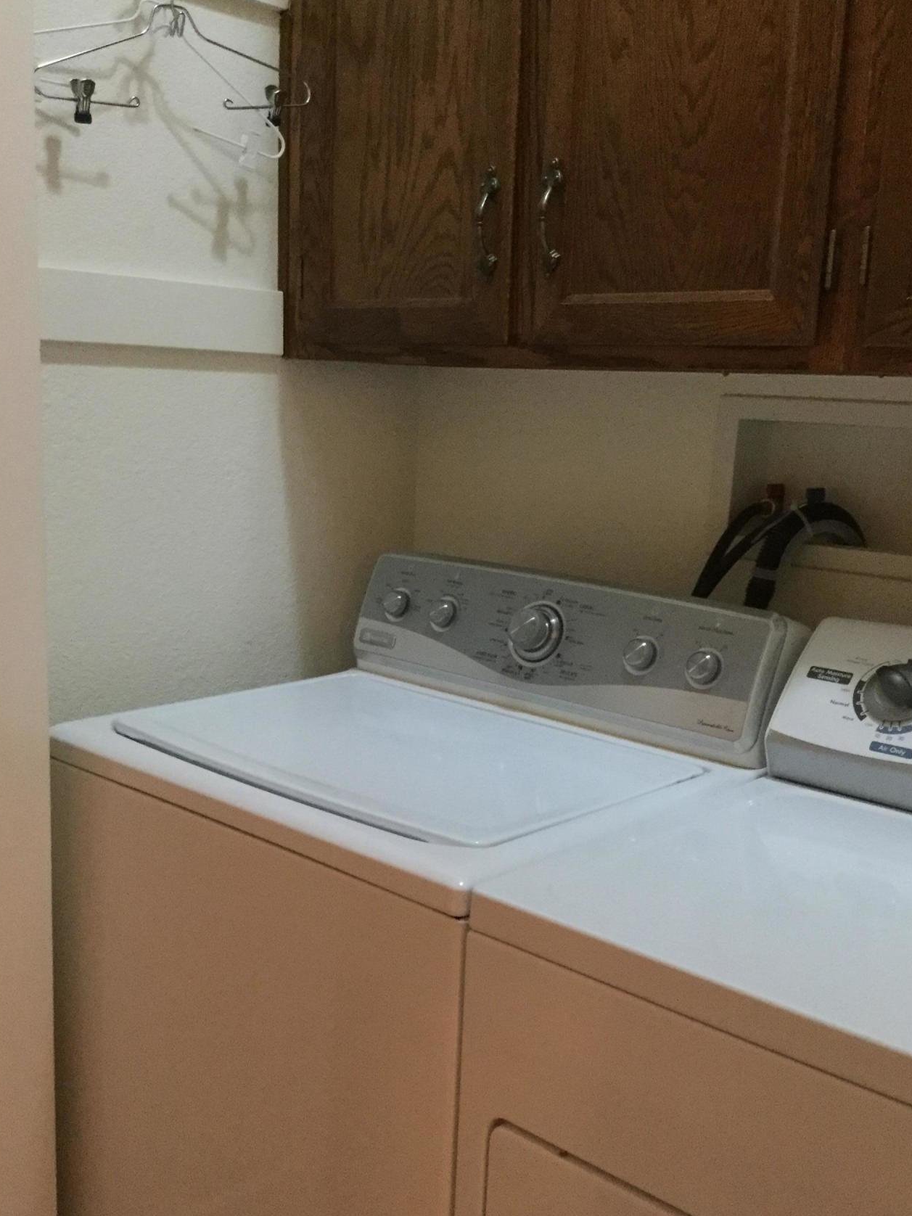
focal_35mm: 37
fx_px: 1300
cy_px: 666
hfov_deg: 38.7
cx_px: 453
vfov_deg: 50.1
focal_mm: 3.3
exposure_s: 1/15
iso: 250
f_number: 2.4
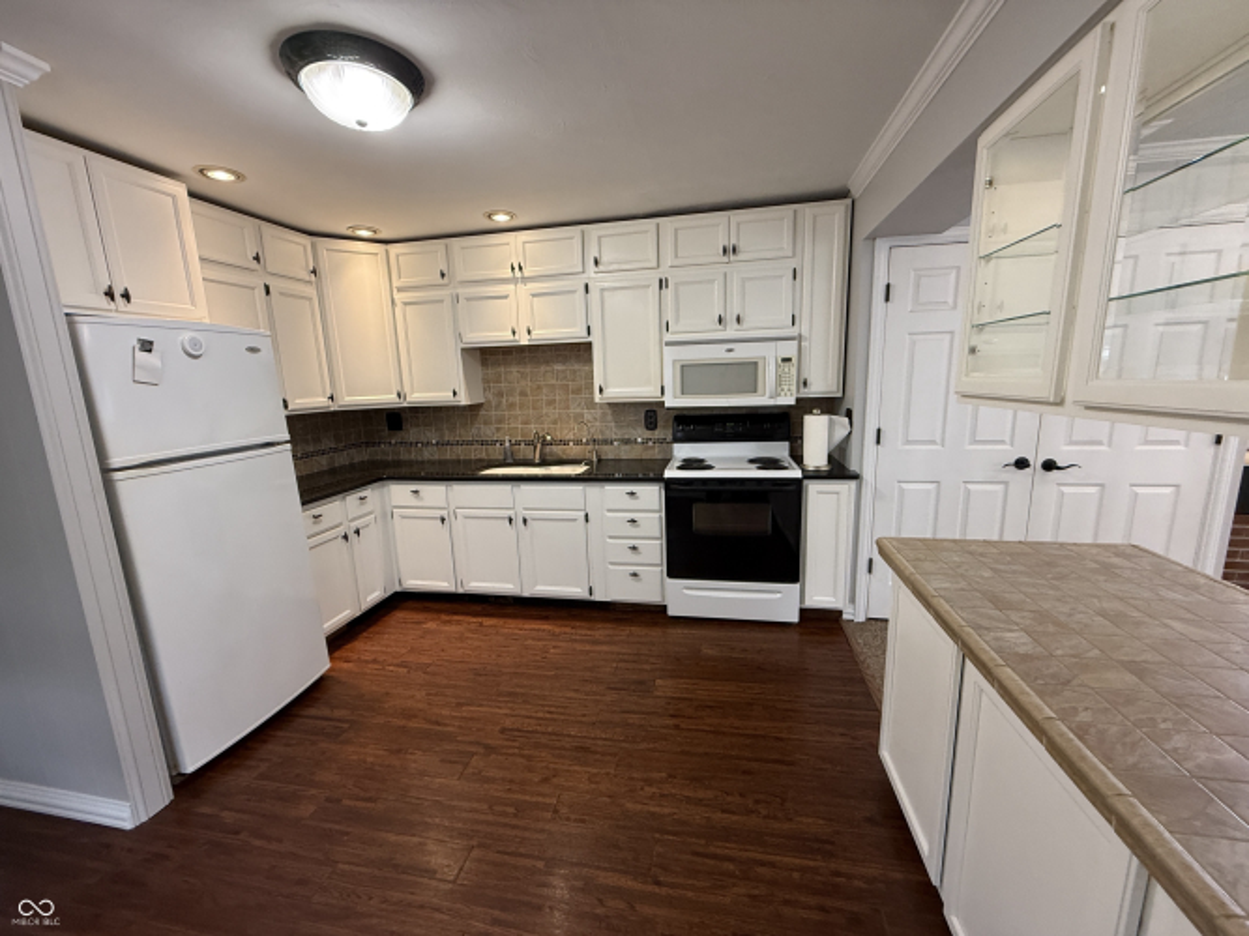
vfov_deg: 85.7
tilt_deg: -9.7
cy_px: 468
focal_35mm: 14
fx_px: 505
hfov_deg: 102.1
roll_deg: +1.4
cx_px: 624
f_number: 2.2
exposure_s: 1/60
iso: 200
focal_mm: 2.22
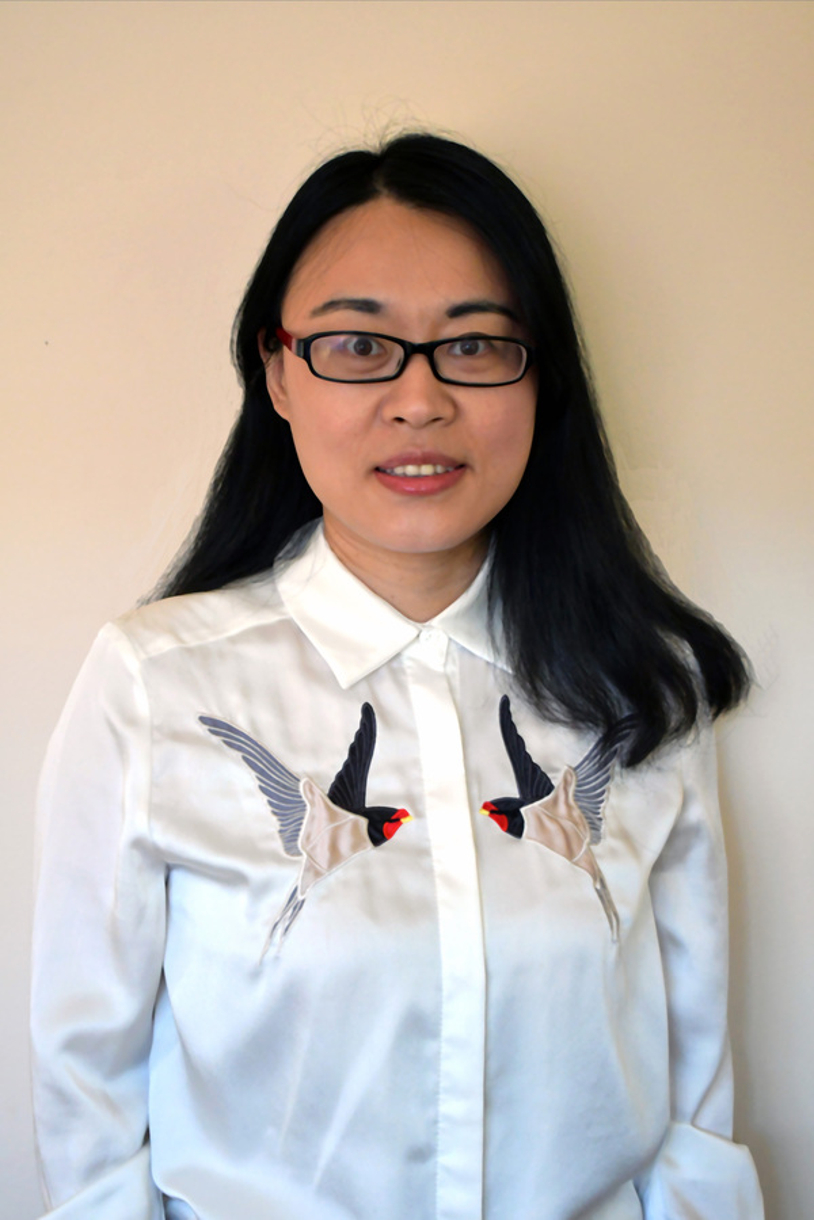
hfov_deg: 22.6
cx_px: 407
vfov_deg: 33.4
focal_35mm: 60
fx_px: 2035
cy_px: 610
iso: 2800
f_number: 5
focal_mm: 40
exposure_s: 1/125
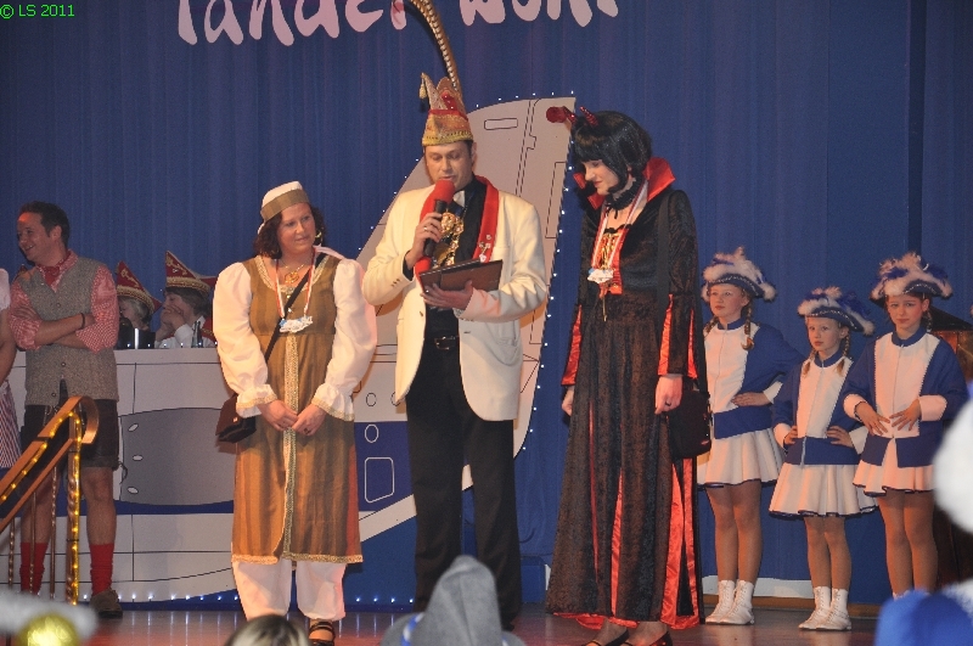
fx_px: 4251
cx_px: 486
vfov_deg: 8.7
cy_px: 323
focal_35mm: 158
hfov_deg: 13.1
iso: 400
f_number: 5.6
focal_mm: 105
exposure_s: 1/60
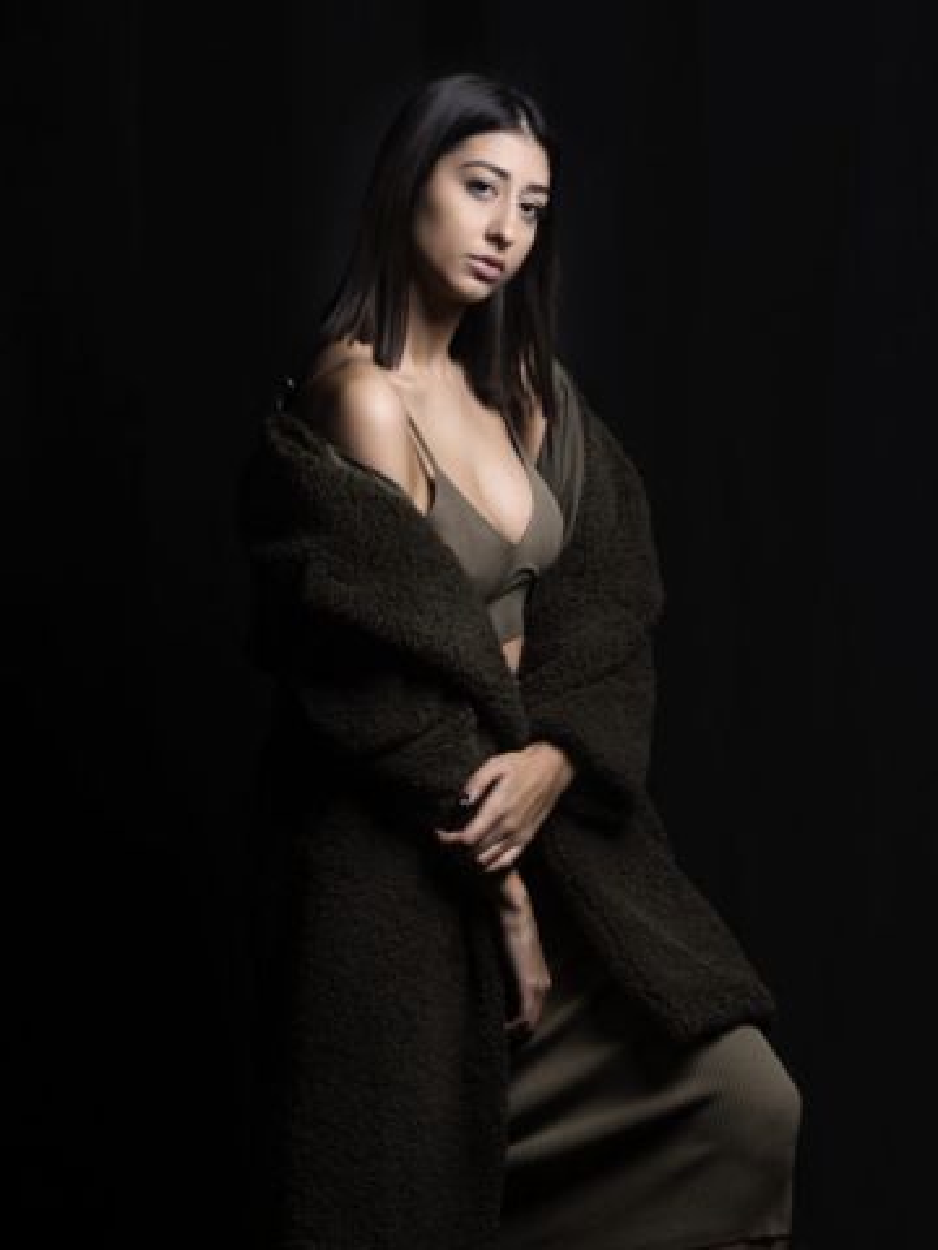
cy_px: 625
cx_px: 469
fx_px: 5419
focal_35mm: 150
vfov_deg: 13.2
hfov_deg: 9.9
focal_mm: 75
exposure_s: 1/250
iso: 200
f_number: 3.5
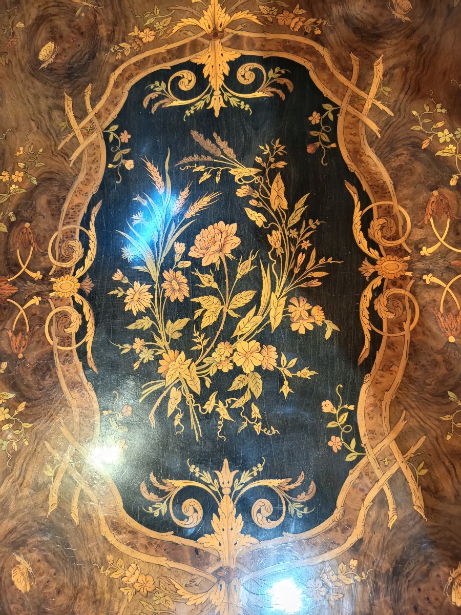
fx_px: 426
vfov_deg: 71.6
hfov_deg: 56.8
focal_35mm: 24
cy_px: 308
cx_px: 230
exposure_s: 1/25
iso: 1019
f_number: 1.7
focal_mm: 5.24
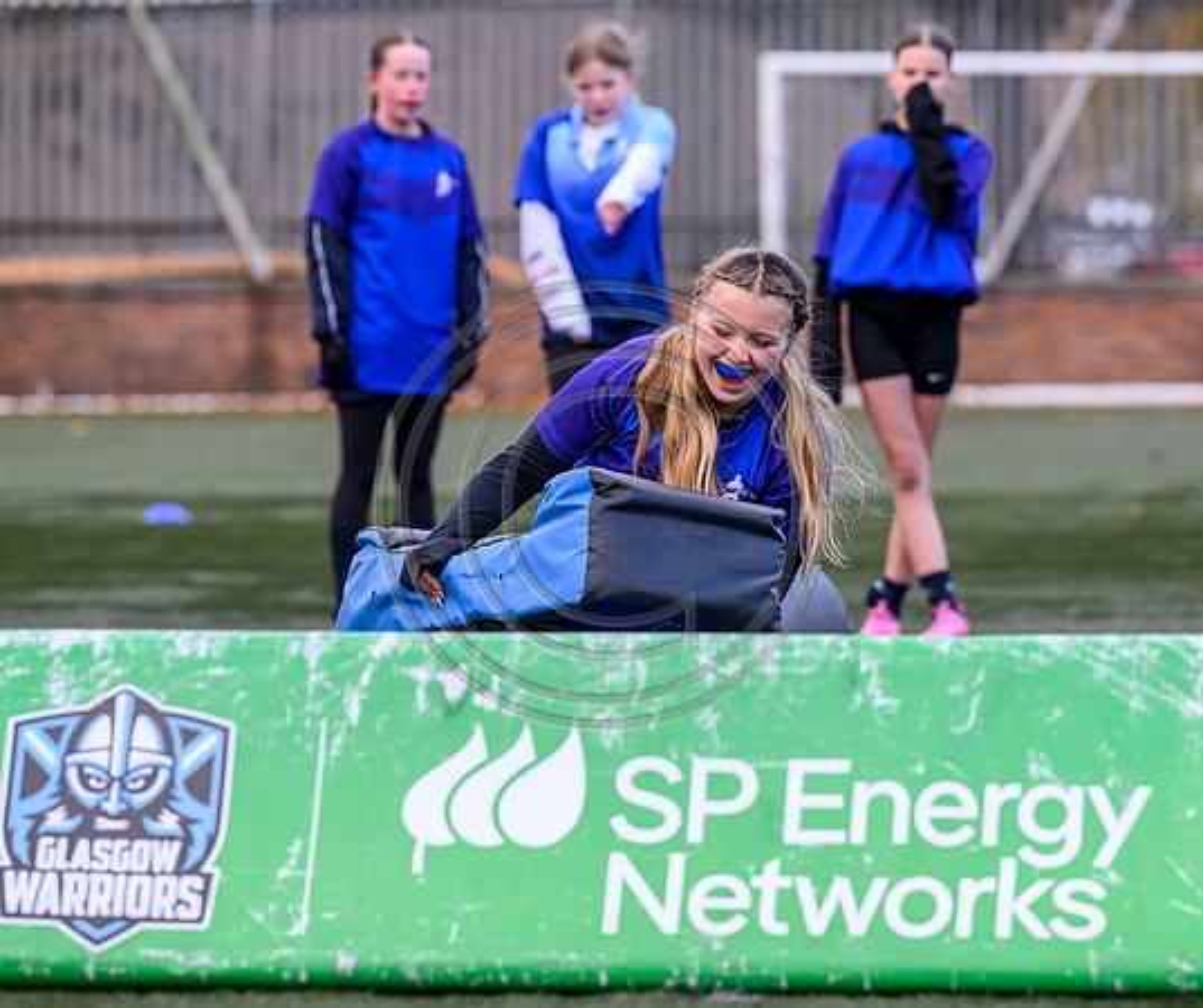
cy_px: 573
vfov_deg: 6.8
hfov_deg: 8.1
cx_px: 672
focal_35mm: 235
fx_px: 8531
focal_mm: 175
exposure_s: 1/1600
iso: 1600
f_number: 4
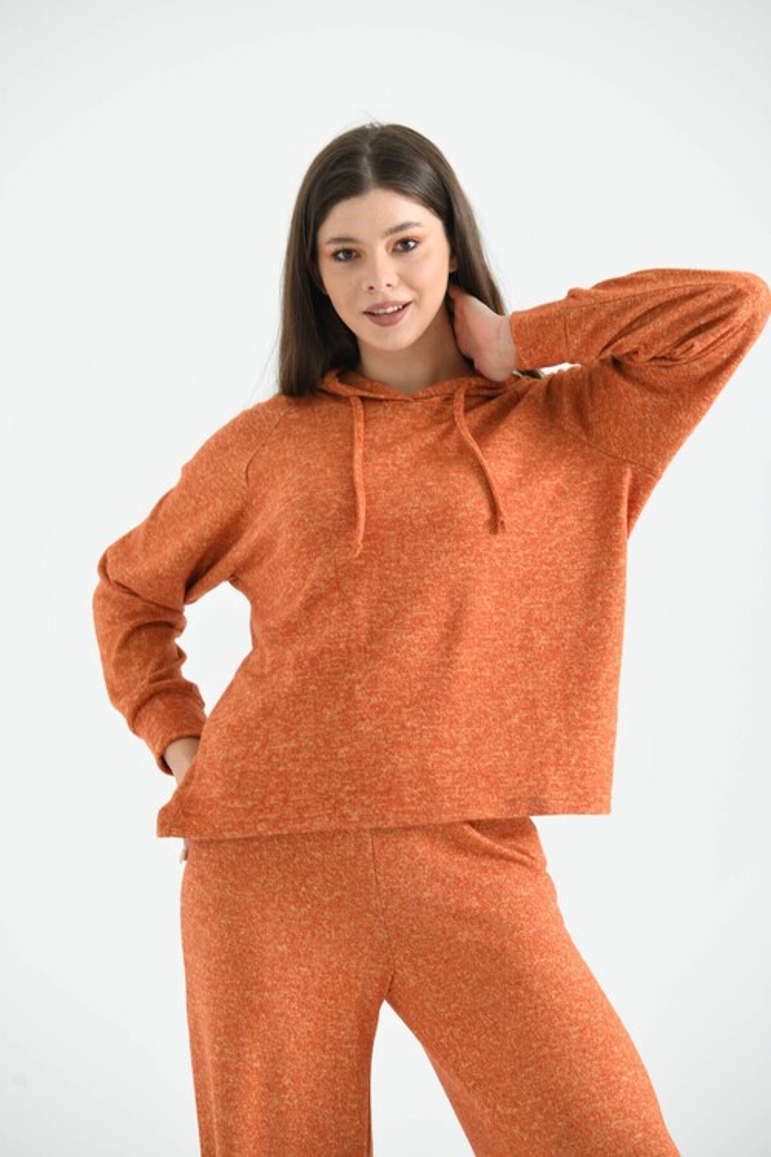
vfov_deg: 12.8
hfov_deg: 8.6
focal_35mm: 160
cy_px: 578
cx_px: 386
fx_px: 5140
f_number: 5.6
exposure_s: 1/125
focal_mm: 160
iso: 100
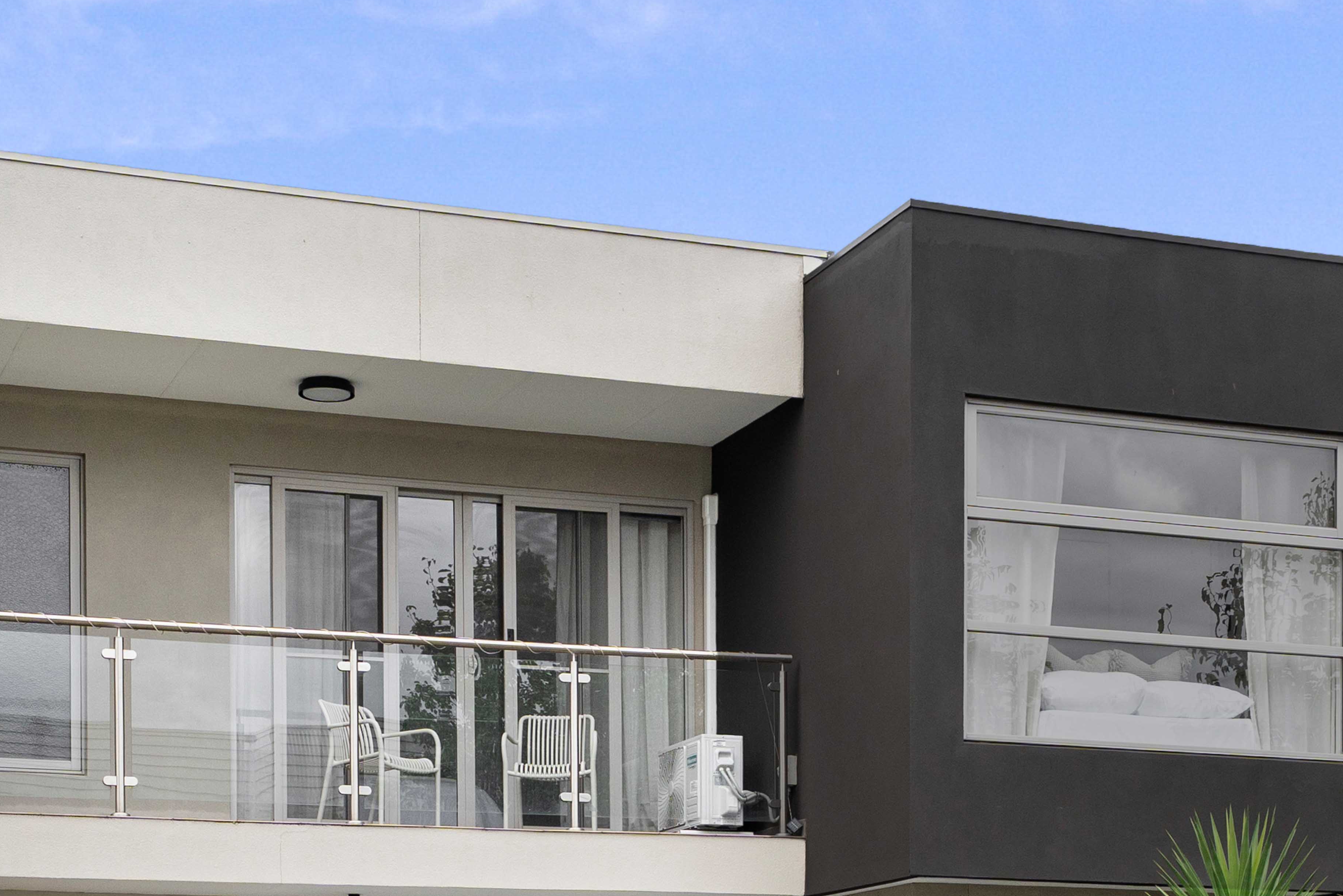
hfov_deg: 42.7
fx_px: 1716
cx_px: 727
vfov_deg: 28.0
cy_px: 835
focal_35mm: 46
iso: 160
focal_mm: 24
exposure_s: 1/160
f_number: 8
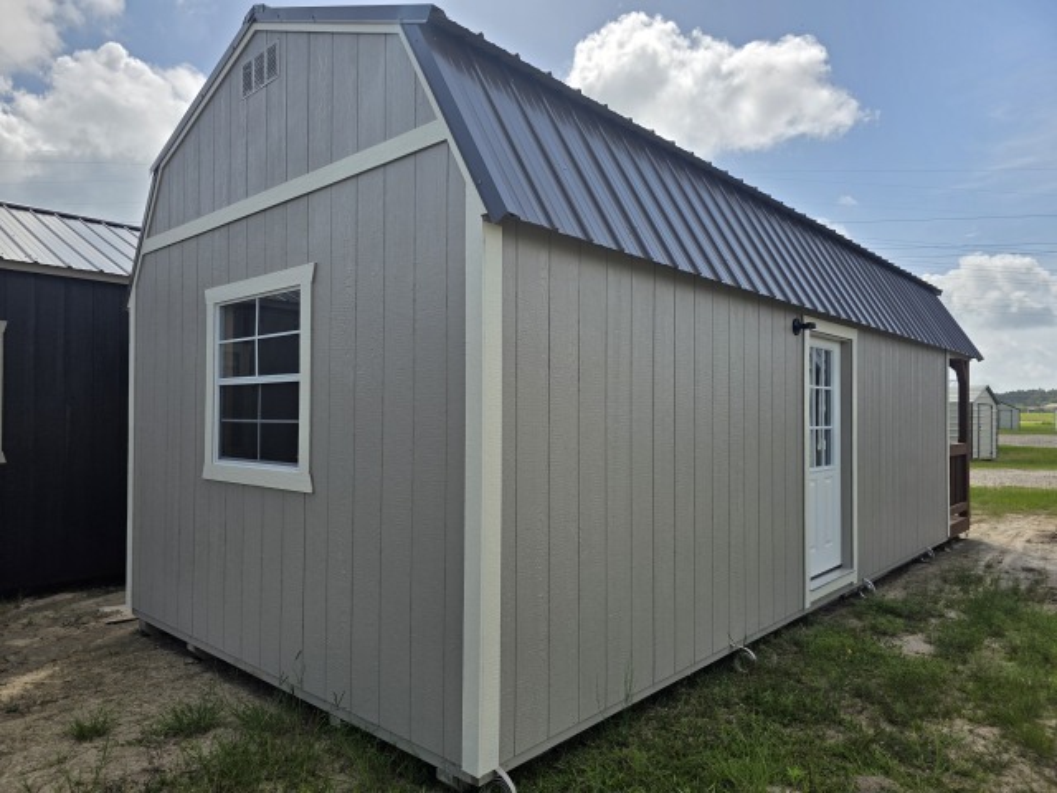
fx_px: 702
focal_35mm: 23
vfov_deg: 58.9
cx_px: 528
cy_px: 396
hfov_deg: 73.9
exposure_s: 1/7944
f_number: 1.7
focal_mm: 6.3
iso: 64
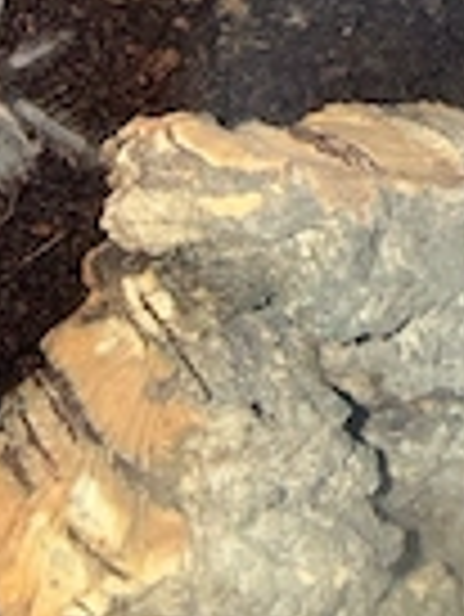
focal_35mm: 70
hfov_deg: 20.5
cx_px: 18
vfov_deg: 25.7
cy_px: -58
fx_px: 1249
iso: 80
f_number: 2.2
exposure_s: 1/84
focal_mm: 2.22
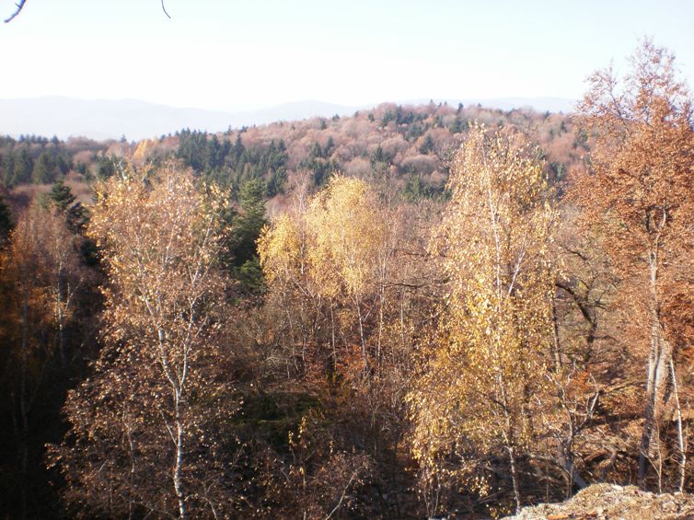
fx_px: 762
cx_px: 347
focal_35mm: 38
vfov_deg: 37.7
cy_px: 260
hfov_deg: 49.0
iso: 100
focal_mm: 6.3
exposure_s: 1/200
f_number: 4.6
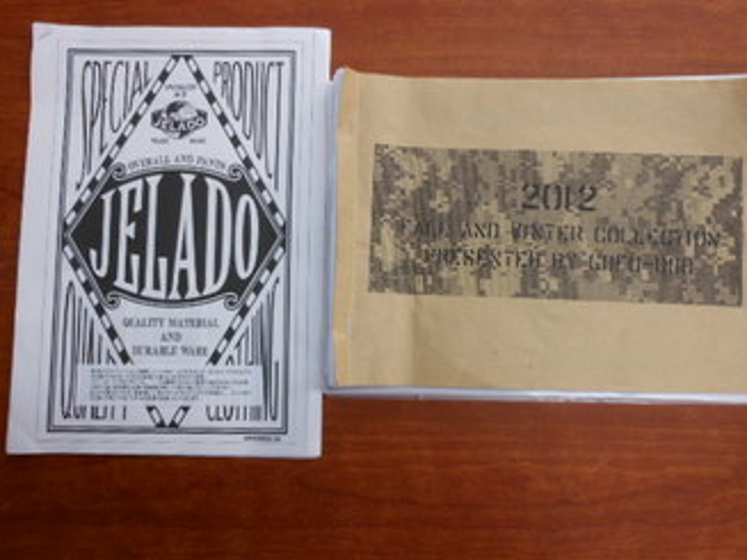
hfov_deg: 60.0
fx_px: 647
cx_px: 386
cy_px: 266
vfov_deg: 46.8
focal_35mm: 30
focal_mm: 5
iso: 160
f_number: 3.7
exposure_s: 1/30
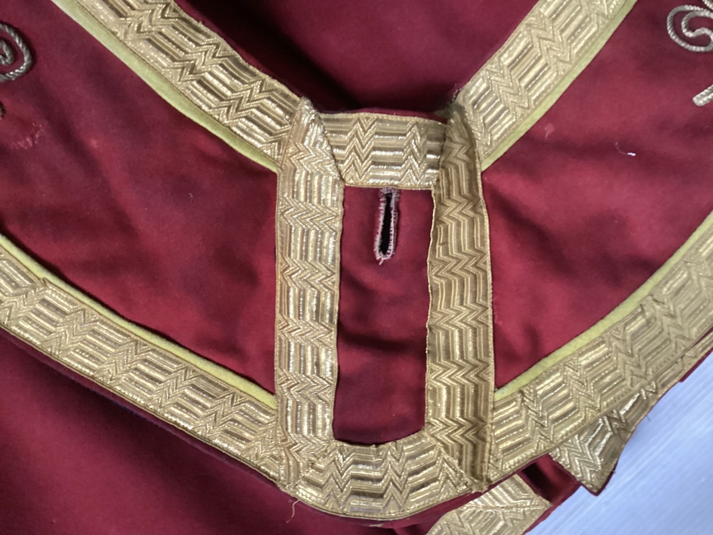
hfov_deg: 58.4
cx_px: 356
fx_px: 639
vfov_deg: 45.4
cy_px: 268
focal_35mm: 31
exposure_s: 1/24
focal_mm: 3.3
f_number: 2.4
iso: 640
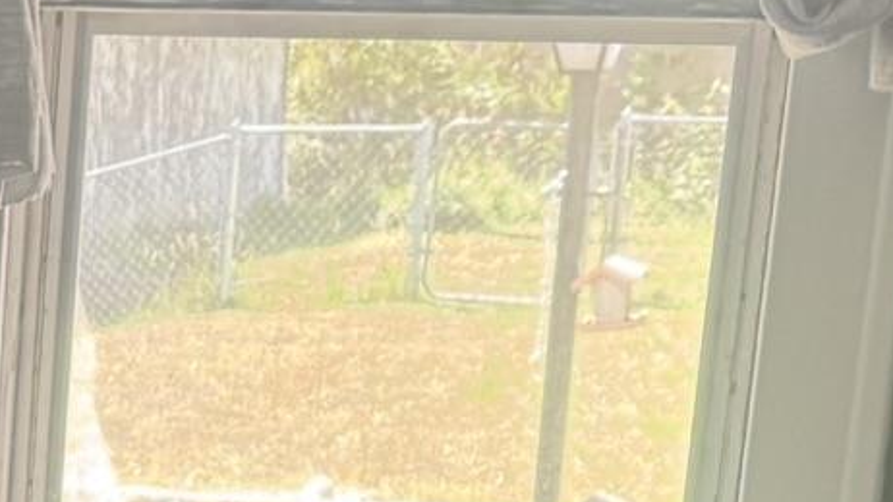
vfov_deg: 10.2
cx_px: -354
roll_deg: -2.1
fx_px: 2747
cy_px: 680
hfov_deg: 17.1
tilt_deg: -14.3
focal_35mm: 116
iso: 200
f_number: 1.78
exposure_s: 1/121
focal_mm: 6.76
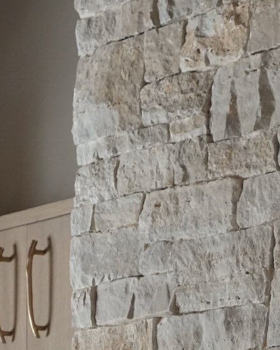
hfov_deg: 7.1
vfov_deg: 8.7
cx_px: 478
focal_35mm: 213
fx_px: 2208
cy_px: 652
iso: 1600
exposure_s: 1/160
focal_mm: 35
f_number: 4
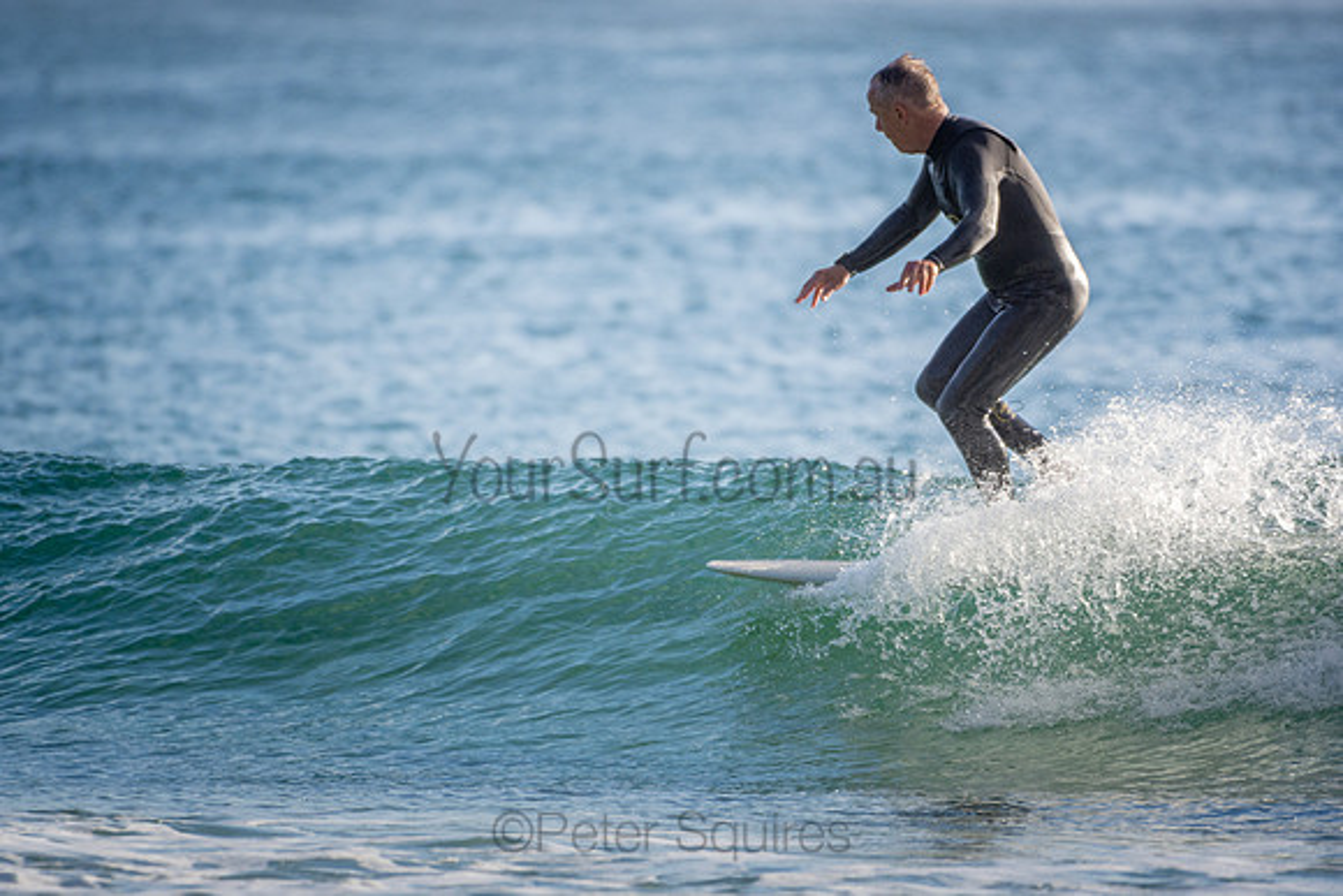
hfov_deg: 2.7
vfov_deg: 1.8
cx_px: 672
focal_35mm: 750
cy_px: 448
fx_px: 27984
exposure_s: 1/1250
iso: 280
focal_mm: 500
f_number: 5.6
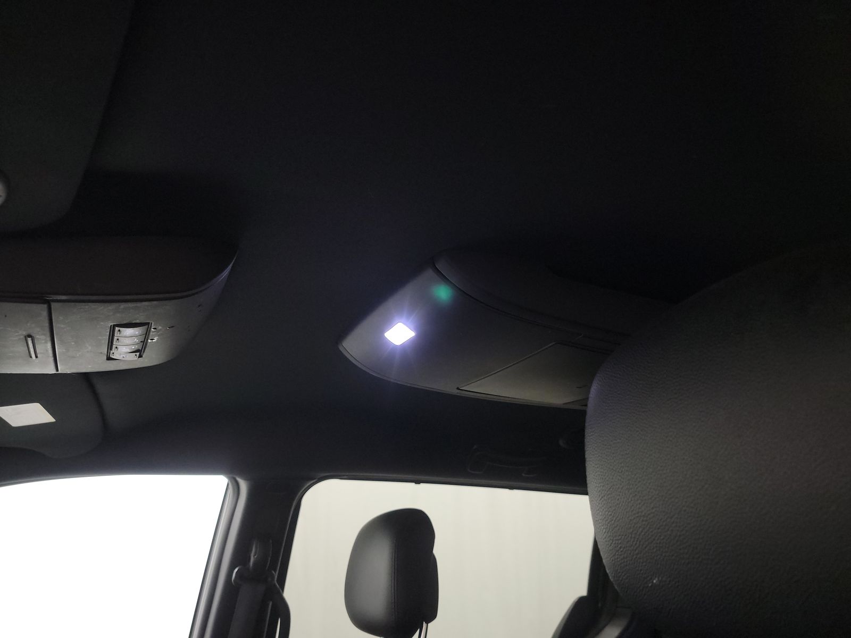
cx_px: 426
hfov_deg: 71.6
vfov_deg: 56.8
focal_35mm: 24
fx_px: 590
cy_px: 319
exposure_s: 1/30
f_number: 1.8
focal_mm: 6.7
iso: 876
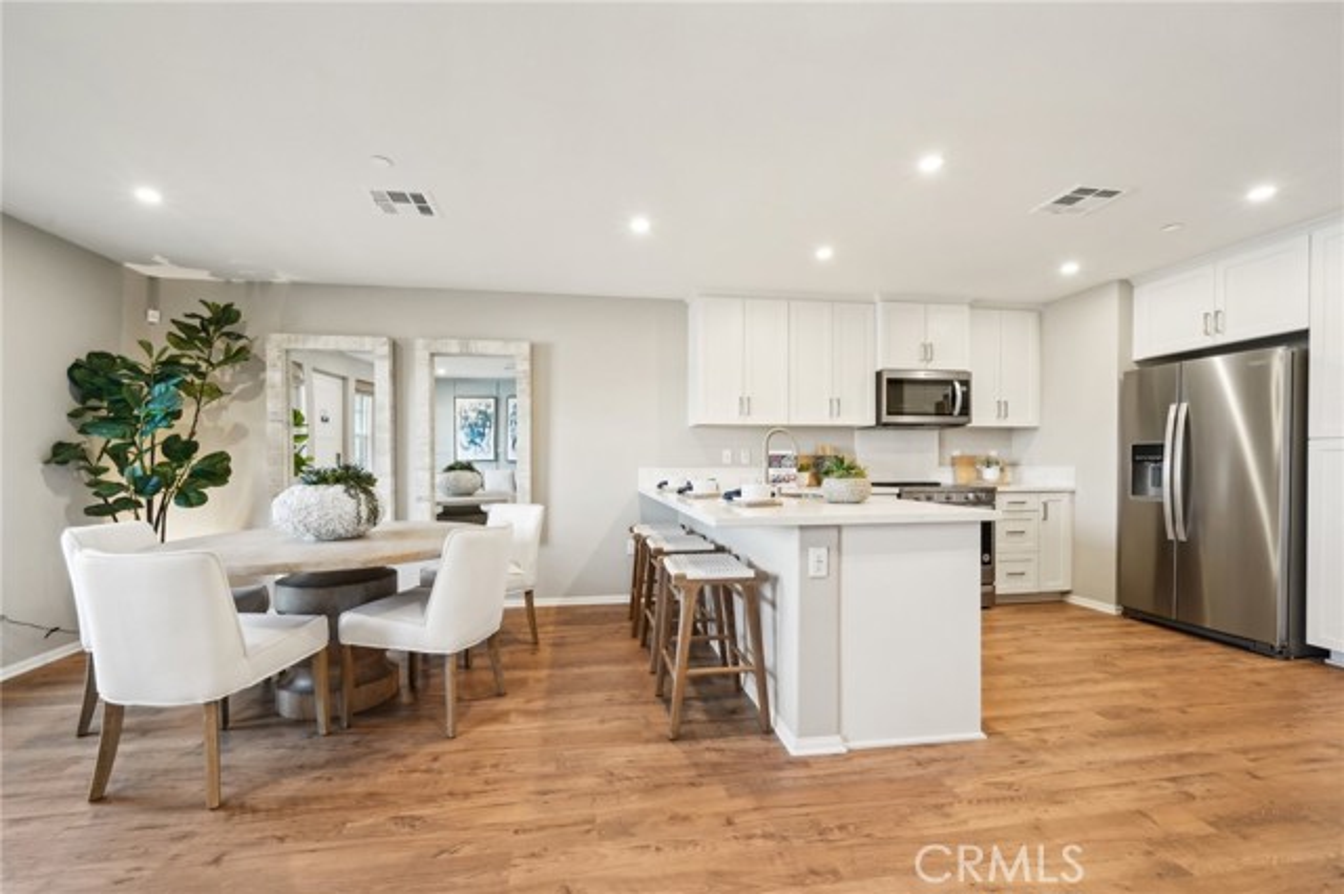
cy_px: 447
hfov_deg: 104.3
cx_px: 672
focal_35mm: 14
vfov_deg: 81.1
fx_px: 522
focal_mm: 14
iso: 400
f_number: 9
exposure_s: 1/10
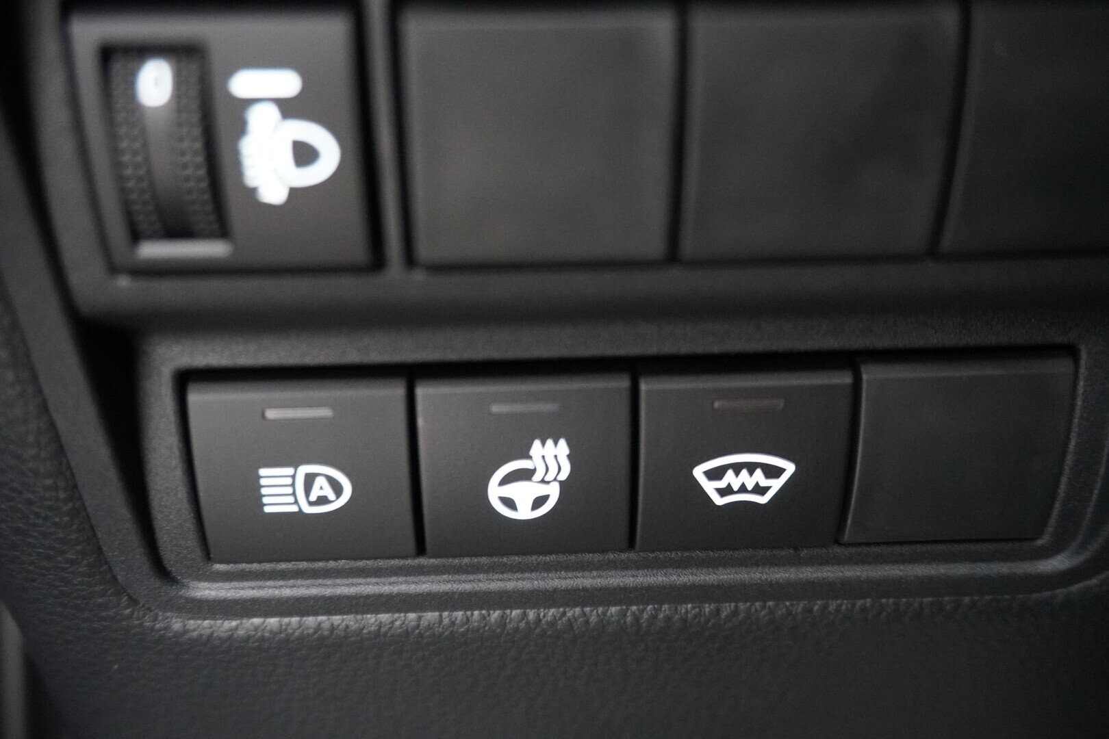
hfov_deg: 53.1
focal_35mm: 36
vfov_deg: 36.9
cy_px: 370
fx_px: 1109
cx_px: 554
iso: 6400
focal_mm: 24
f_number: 4.5
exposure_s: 1/13
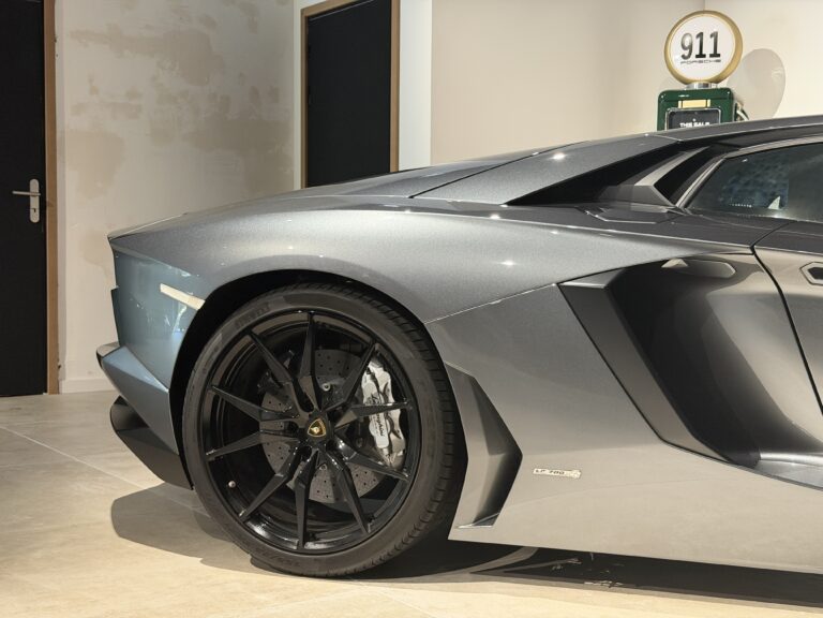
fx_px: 1141
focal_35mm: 48
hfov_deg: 39.7
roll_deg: -0.4
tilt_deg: -3.1
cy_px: 309
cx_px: 412
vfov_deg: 30.3
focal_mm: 6.76
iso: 500
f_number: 1.78
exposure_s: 1/40
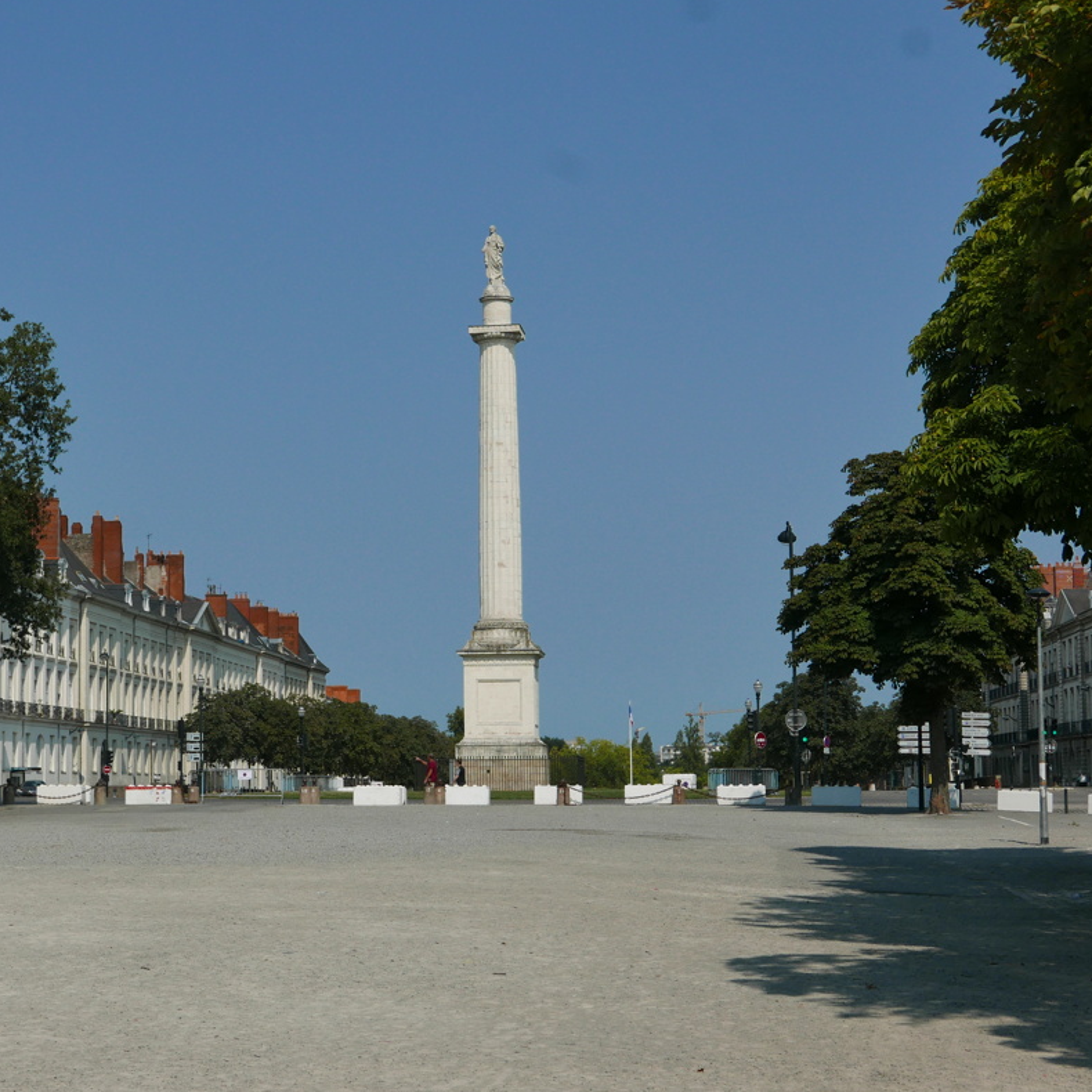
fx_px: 2391
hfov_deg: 25.6
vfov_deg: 25.7
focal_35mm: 67
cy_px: 543
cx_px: 379
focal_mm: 23.6
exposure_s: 1/2000
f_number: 5.6
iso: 200
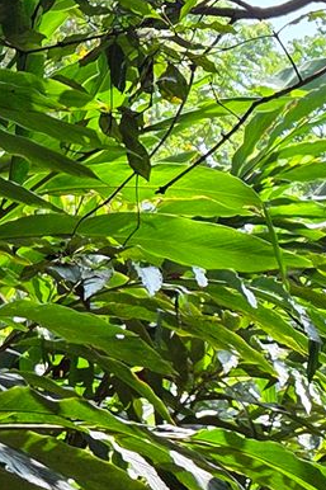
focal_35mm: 124
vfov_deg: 16.2
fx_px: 1686
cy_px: 503
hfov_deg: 10.0
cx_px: 717
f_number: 1.8
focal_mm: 5.4
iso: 80
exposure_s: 1/1314
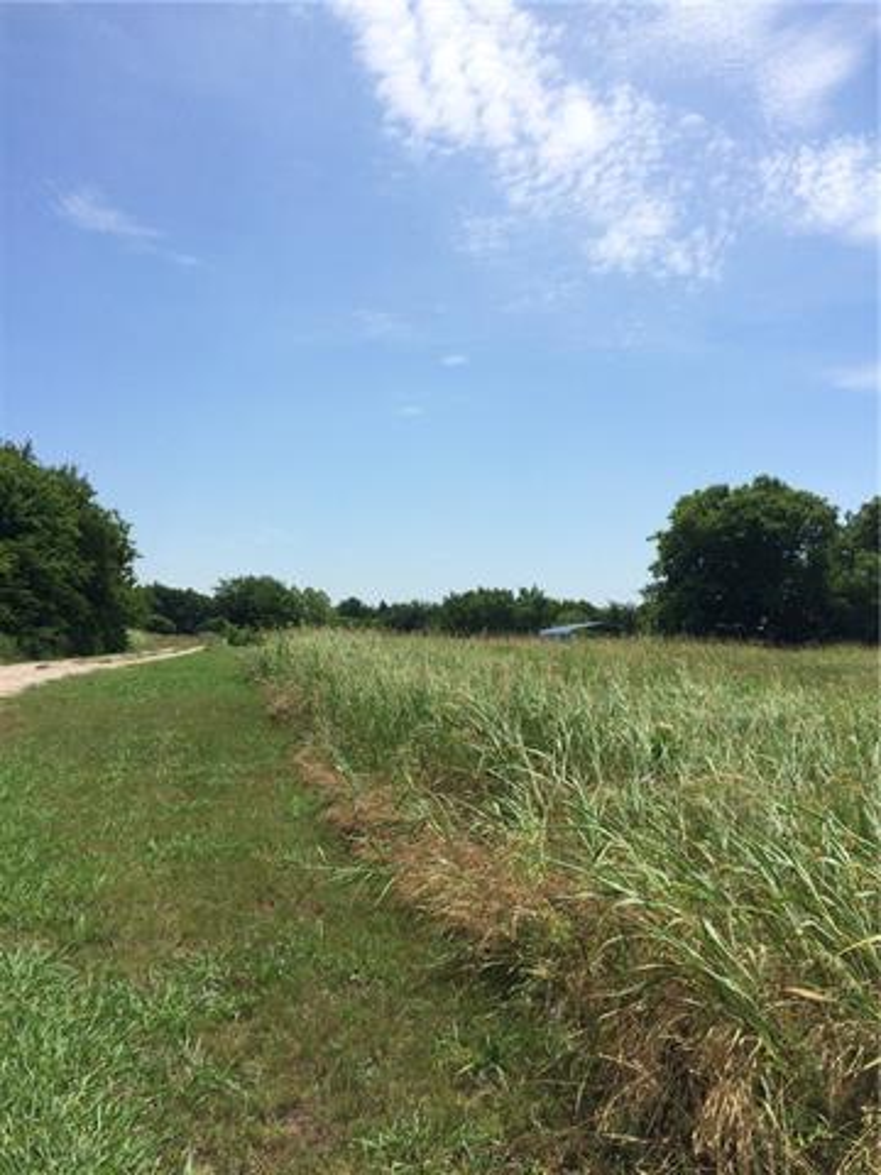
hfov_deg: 48.2
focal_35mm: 29
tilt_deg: +4.1
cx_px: 440
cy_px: 588
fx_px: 984
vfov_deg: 61.7
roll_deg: +1.4
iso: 32
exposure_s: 1/2415
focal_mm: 4.15
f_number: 2.2
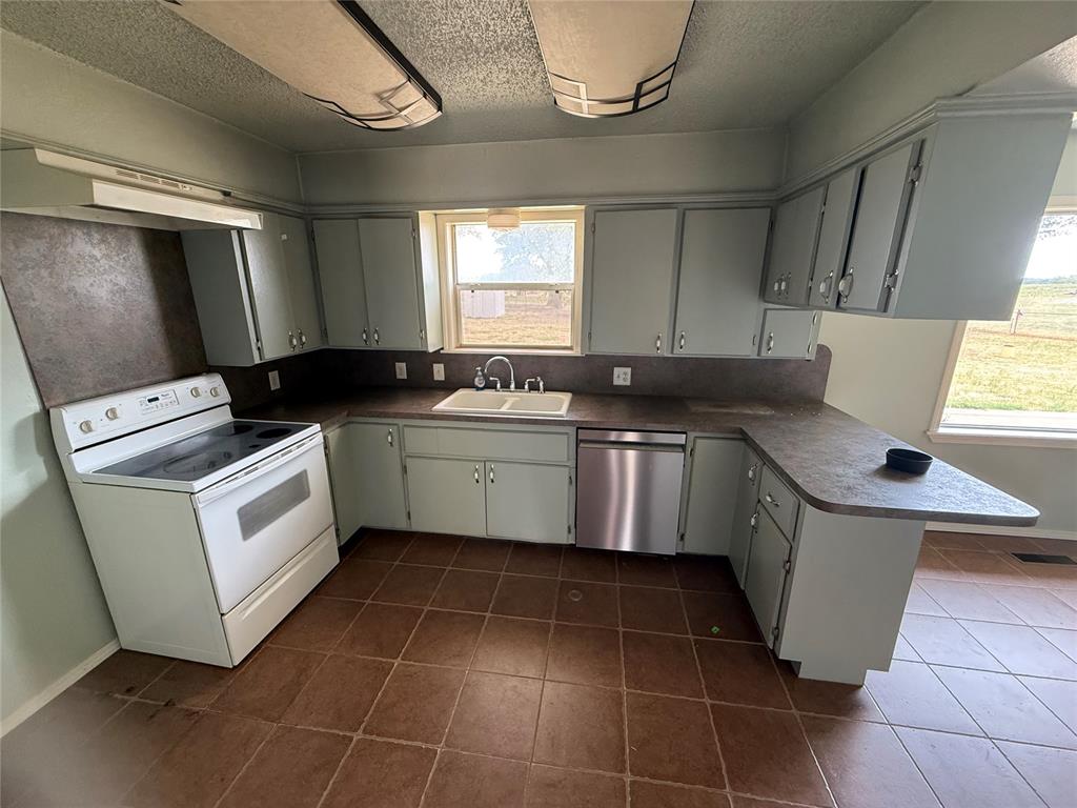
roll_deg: -0.6
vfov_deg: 85.7
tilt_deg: -15.2
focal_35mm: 14
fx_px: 436
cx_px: 538
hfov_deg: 102.1
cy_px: 404
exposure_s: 1/99
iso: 320
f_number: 2.2
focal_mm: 2.22
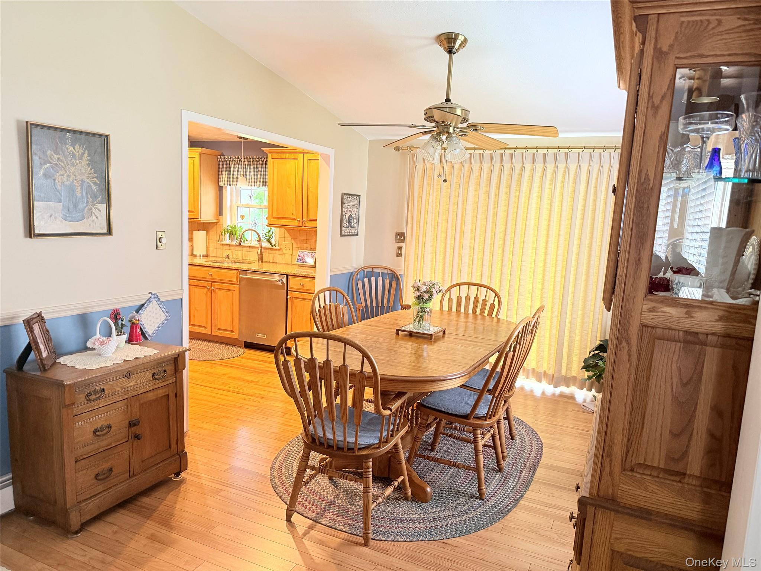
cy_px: 286
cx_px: 380
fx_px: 528
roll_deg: -2.6
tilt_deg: -7.2
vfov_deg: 56.8
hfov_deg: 71.6
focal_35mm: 24
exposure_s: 1/60
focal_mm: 6.76
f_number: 1.78
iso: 320
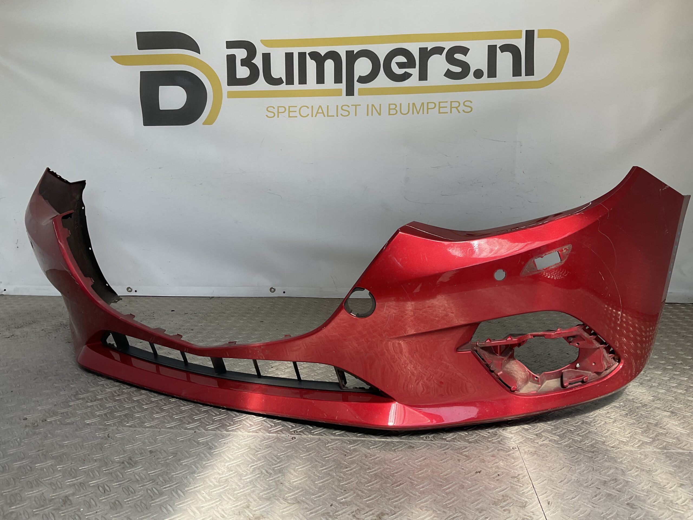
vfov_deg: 48.2
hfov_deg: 61.7
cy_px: 260
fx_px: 581
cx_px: 346
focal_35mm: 29
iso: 16
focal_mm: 3
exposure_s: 1/346
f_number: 1.8
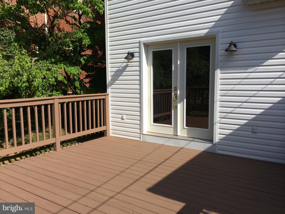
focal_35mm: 30
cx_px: 142
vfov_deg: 46.8
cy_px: 107
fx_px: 247
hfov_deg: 60.0
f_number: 2.2
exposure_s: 1/3425
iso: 40
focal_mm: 4.12
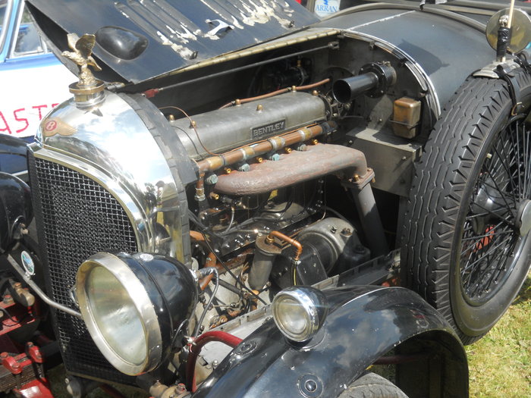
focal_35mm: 41
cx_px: 266
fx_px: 629
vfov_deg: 35.1
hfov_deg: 45.8
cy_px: 199
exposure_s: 1/500
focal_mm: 7.3
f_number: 3.2
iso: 80
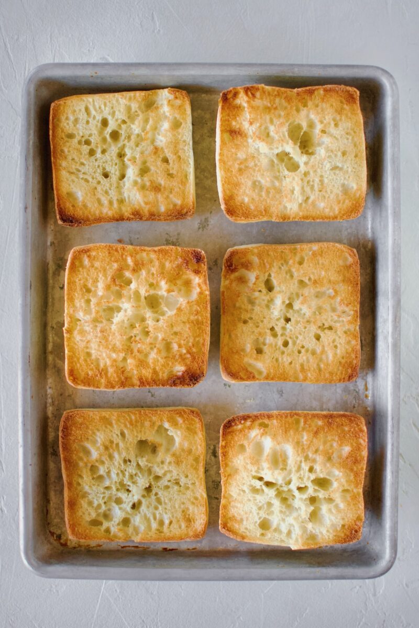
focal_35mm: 52
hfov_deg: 26.0
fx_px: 908
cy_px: 314
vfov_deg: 38.2
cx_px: 210
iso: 1000
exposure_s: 1/400
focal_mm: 35
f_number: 2.2
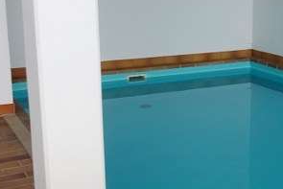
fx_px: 511
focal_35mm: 65
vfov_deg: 20.9
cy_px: 93
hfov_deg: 30.5
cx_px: 207
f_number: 2.4
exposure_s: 1/30
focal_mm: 8.8
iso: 400
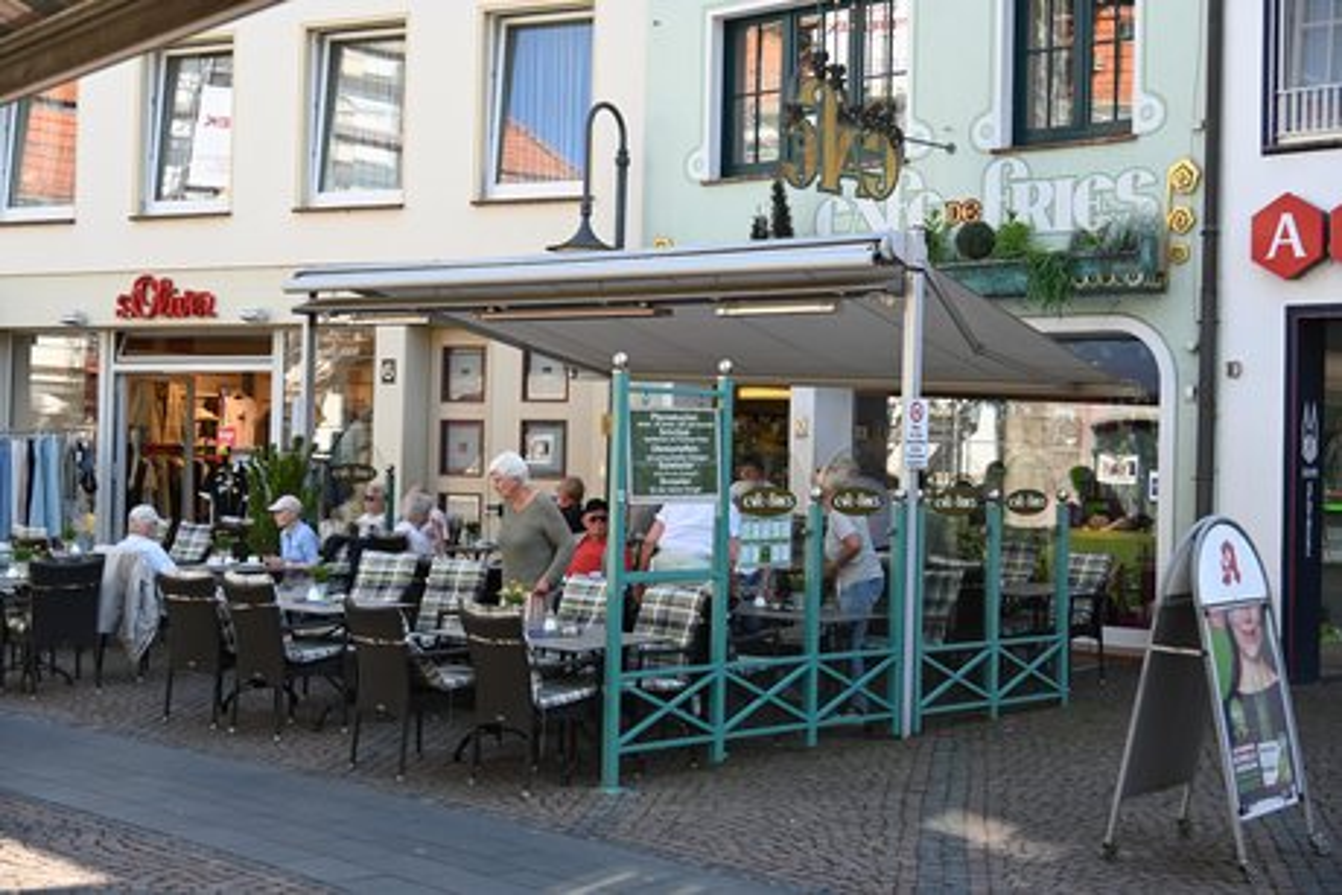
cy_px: 448
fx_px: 1864
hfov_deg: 39.6
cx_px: 671
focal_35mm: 50
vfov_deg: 27.0
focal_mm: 50
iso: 280
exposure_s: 1/250
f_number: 5.6
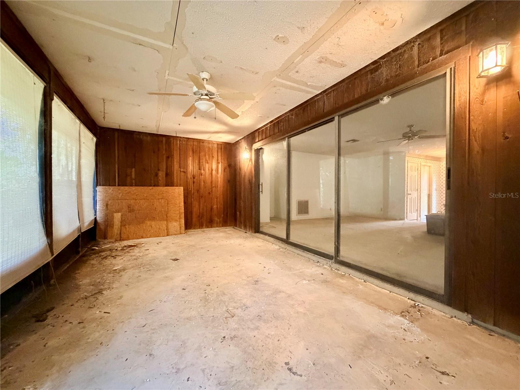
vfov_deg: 85.7
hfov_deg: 102.1
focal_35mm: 14
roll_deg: +1.0
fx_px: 210
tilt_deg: -0.7
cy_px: 195
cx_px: 260
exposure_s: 1/60
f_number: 2.2
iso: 1250
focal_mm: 2.22
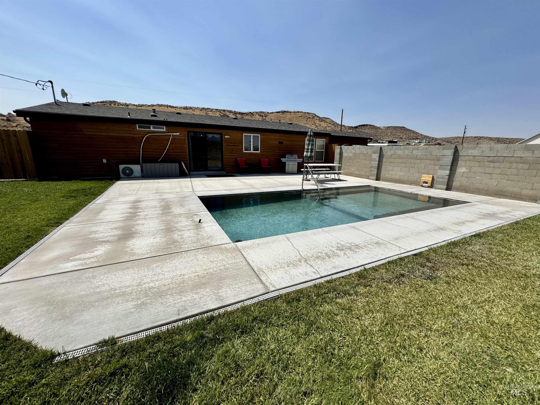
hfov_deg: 102.1
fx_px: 218
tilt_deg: -13.9
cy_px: 202
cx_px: 270
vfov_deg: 85.7
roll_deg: -0.6
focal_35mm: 14
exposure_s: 1/3247
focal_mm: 2.22
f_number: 2.2
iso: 50
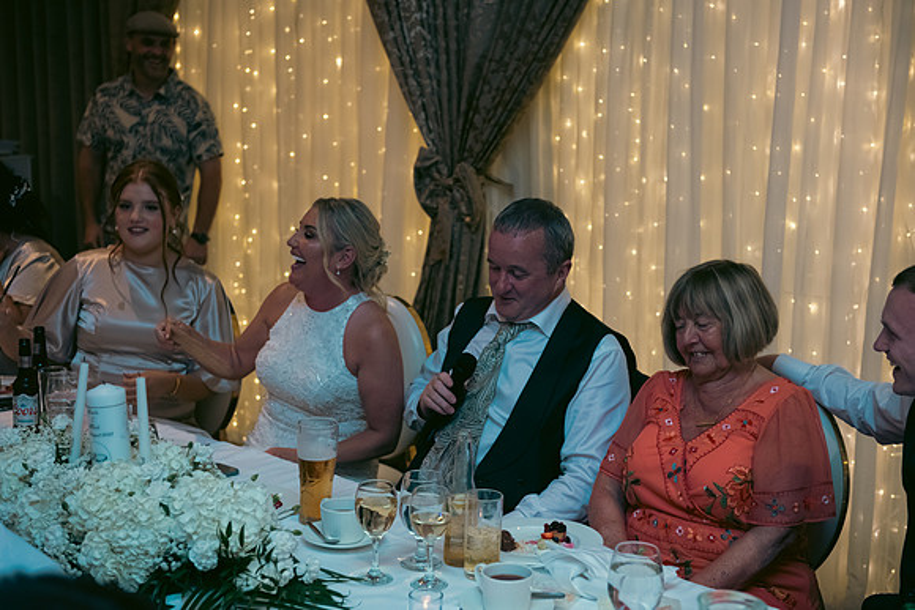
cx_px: 458
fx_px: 1398
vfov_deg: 24.6
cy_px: 305
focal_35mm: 55
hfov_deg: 36.2
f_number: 3.5
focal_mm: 55
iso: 800
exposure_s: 1/160
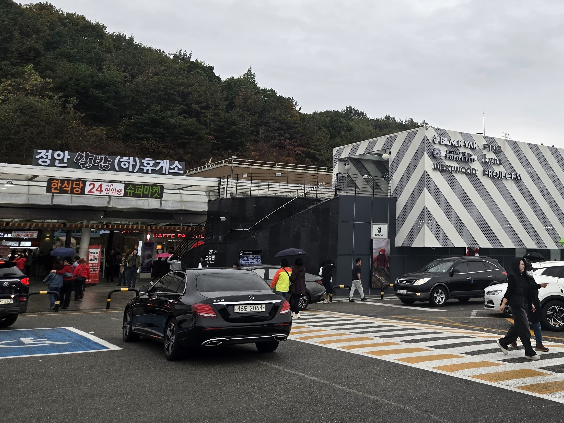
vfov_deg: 37.0
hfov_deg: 47.3
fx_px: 619
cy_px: 117
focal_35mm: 38
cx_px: 416
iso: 100
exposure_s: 1/508
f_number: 1.8
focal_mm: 5.4
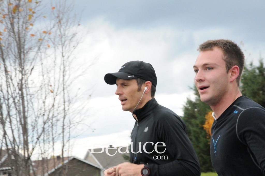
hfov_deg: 13.1
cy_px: 88
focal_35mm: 158
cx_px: 132
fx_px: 1158
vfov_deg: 8.7
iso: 2500
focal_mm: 105
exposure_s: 1/500
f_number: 14
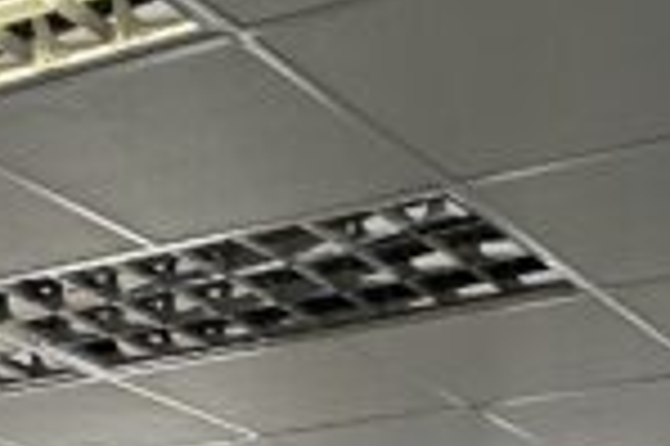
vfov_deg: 11.3
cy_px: 1081
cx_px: 477
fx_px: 1859
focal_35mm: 100
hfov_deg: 20.3
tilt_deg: -6.3
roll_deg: +1.0
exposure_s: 1/169
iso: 40
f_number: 2.2
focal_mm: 2.22
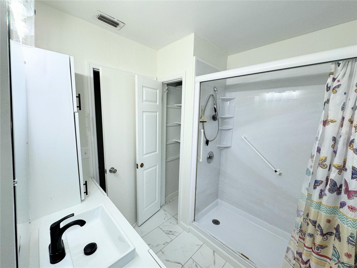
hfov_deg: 102.1
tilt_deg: -8.5
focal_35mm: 14
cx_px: 178
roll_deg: -1.6
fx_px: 144
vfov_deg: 85.7
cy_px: 134
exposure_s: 1/120
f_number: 2.2
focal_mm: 2.22
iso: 125
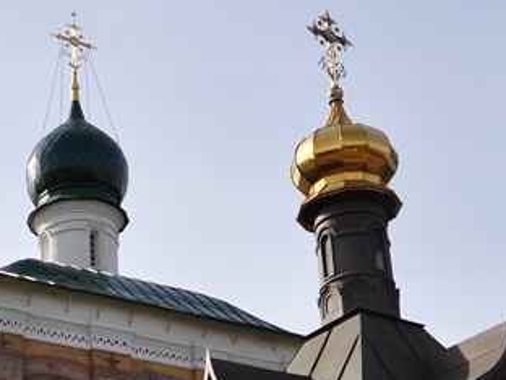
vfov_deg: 16.8
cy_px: 484
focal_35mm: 83
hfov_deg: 23.3
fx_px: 1213
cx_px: 130
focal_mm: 18
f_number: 10
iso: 200
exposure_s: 1/320
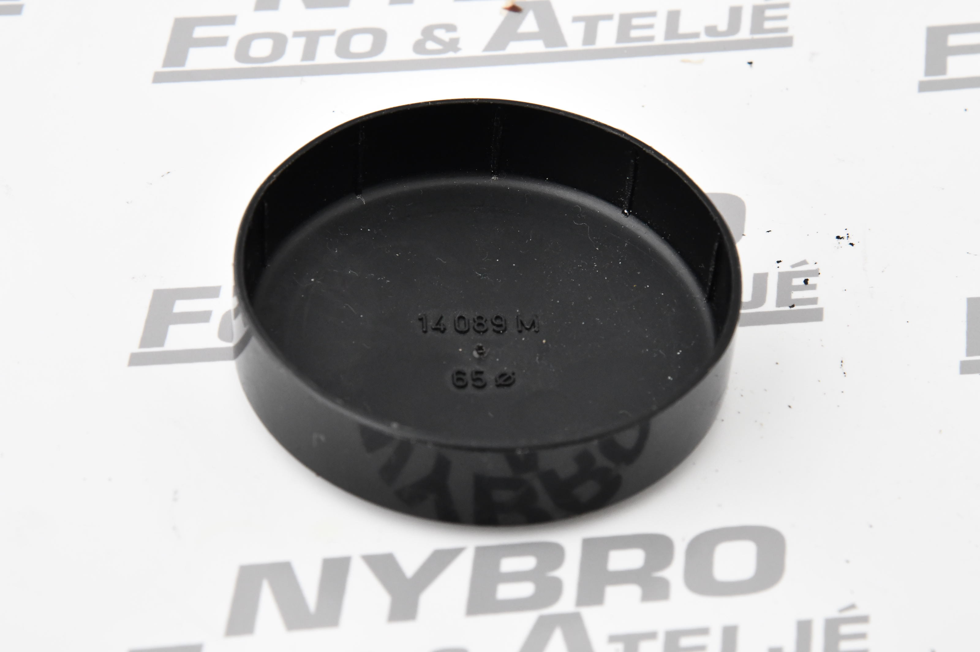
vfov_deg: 11.4
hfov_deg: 17.1
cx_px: 490
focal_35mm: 120
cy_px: 326
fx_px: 3264
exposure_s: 1/160
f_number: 13
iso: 2500
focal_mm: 120
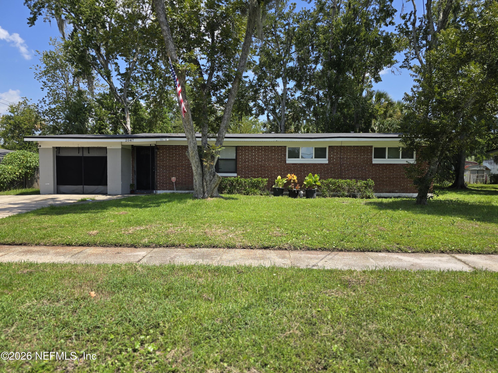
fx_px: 331
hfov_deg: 73.9
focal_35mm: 23
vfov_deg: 58.9
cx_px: 249
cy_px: 186
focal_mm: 6.3
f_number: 1.7
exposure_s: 1/609
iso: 12
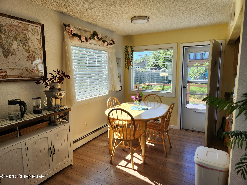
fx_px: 164
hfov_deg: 73.9
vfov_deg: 58.9
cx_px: 124
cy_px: 92
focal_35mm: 23
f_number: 1.8
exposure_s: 1/180
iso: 20
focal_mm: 5.4
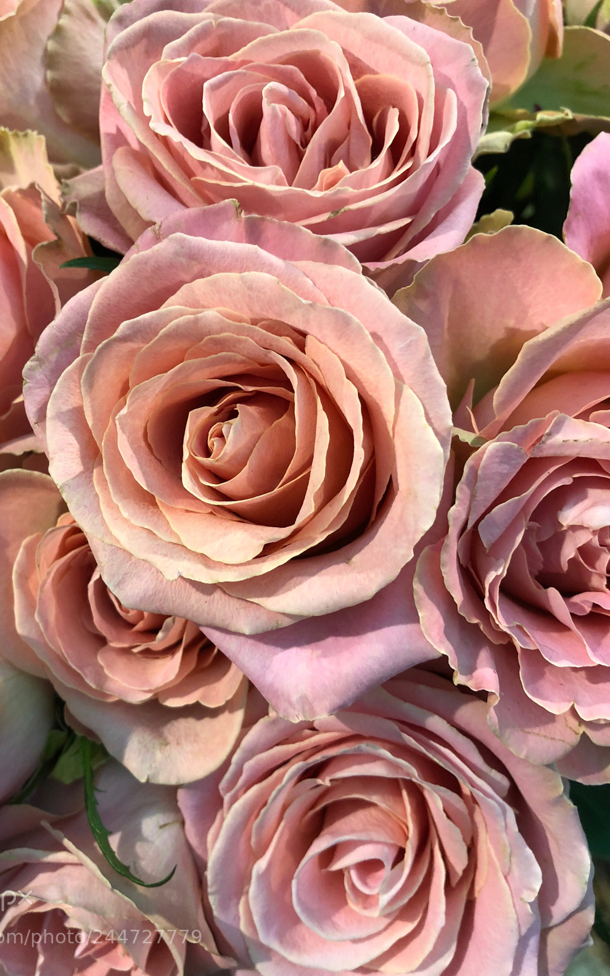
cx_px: 249
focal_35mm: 30
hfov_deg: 41.7
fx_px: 798
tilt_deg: -59.9
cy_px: 492
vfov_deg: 62.9
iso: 40
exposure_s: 1/25
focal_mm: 4
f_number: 1.8
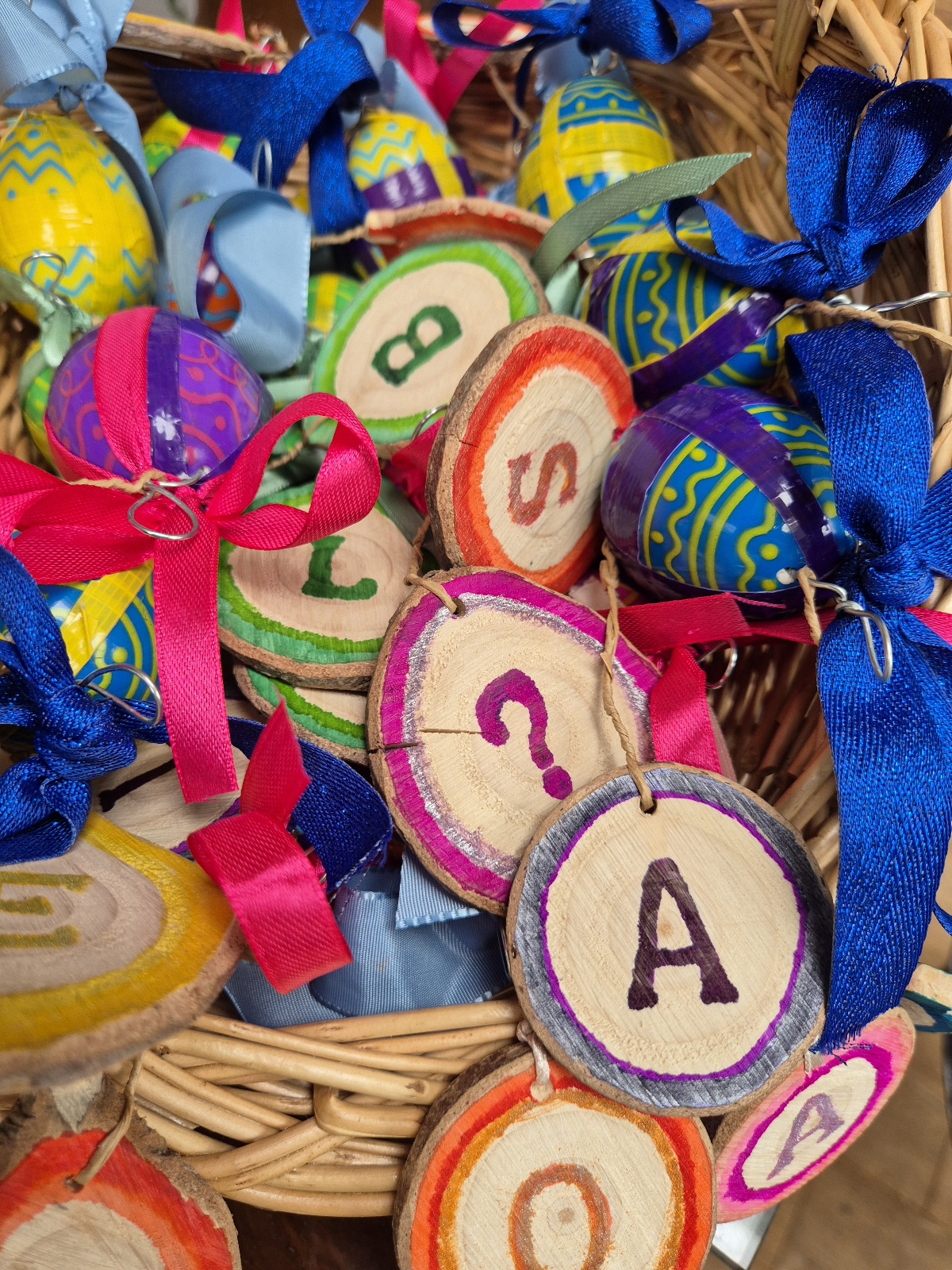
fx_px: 843
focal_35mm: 23
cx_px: 476
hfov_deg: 58.9
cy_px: 635
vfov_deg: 73.9
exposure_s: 1/182
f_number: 1.8
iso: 125
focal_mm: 5.4
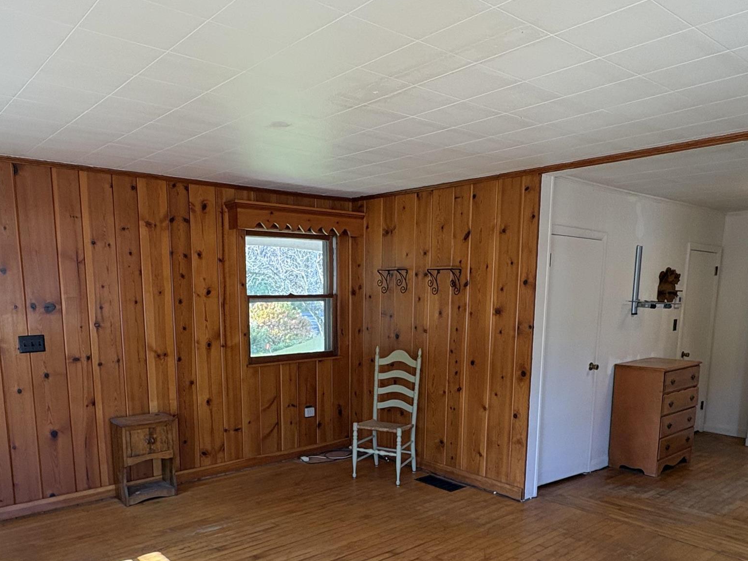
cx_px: 333
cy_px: 394
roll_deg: +1.4
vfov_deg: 48.5
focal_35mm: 28
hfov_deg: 63.3
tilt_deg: -9.0
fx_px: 605
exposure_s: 1/74
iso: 200
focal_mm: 2.22
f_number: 2.2
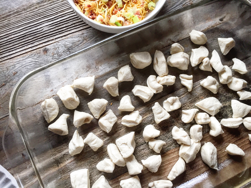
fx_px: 210
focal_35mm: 29
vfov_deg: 48.2
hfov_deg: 61.7
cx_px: 126
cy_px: 94
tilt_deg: -82.8
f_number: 2.2
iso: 32
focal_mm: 4.15
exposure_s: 1/30
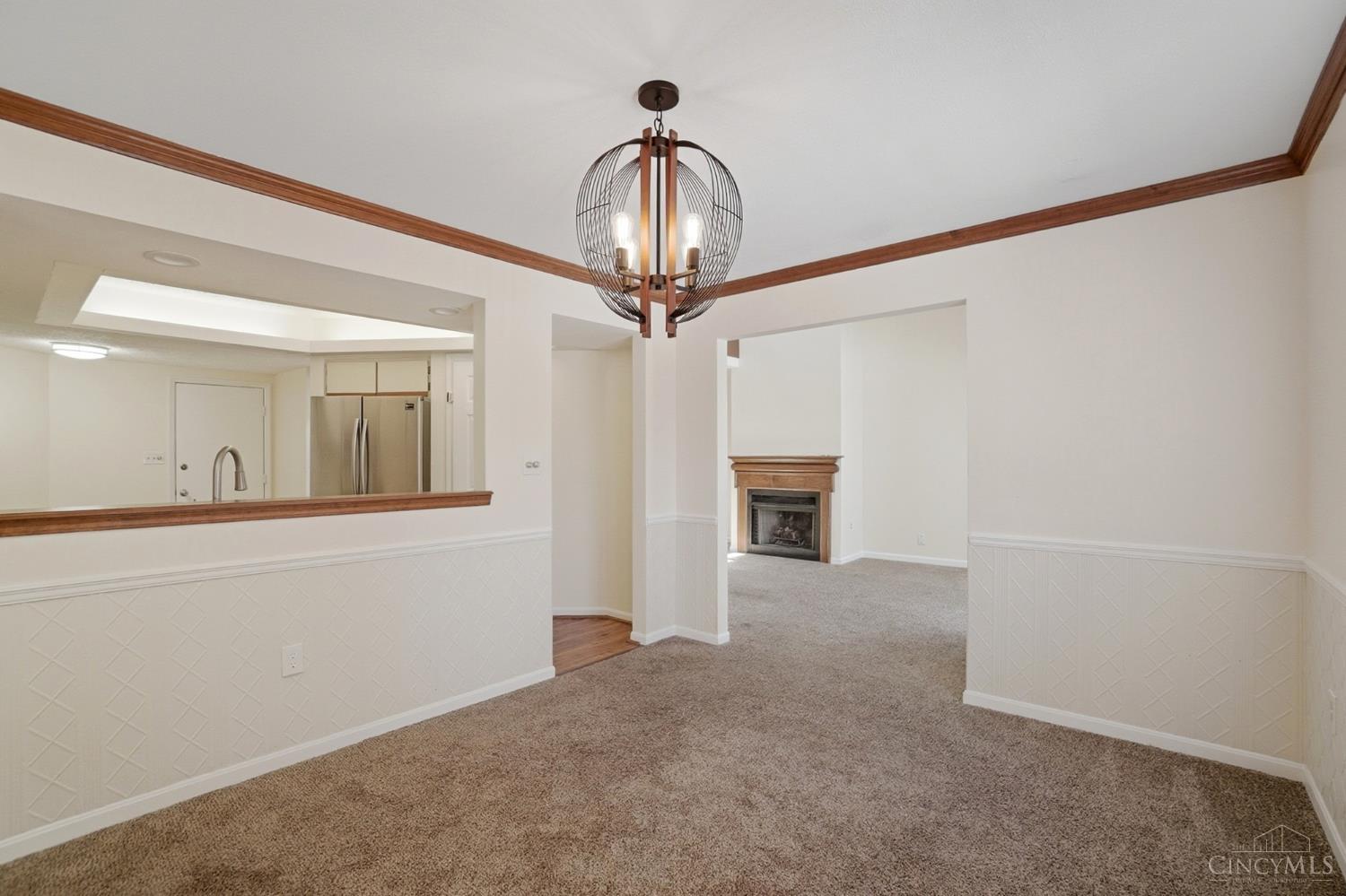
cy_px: 448
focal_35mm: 15
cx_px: 673
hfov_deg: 100.4
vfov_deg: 77.3
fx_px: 561
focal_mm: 10
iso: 100
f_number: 5
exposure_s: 1/50
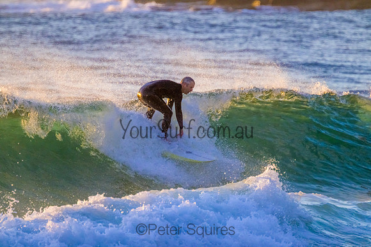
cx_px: 186
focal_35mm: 800
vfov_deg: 1.7
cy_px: 124
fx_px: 8246
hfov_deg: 2.6
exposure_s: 1/1250
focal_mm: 800
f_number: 11
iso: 5000
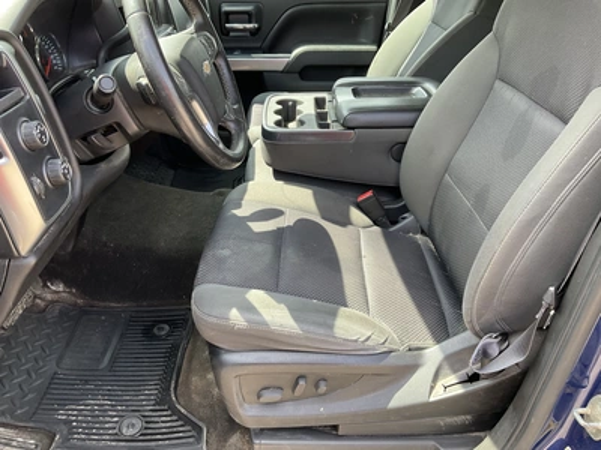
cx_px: 300
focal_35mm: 29
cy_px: 225
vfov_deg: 48.2
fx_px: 503
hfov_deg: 61.7
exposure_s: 1/122
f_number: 1.8
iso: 32
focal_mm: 3
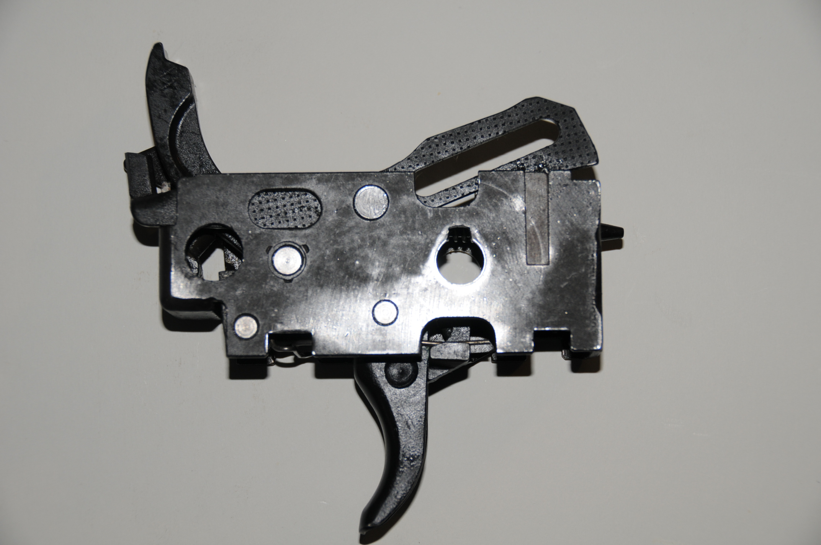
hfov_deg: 24.6
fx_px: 1879
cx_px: 410
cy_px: 272
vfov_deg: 16.5
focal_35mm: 82
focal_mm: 55
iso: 200
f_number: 4.8
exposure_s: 1/60
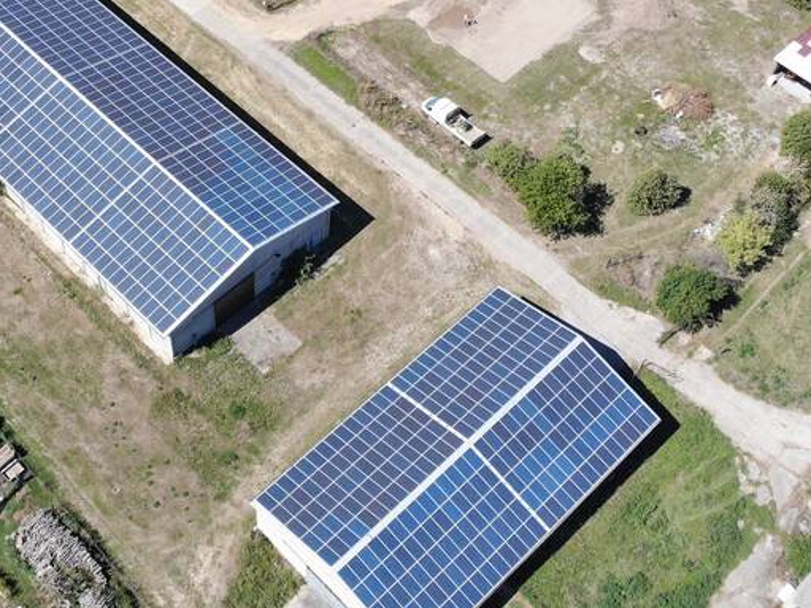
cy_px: 240
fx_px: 1101
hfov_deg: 40.0
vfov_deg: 30.8
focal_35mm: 47
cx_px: 284
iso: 100
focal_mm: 4.5
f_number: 2.8
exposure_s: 1/640
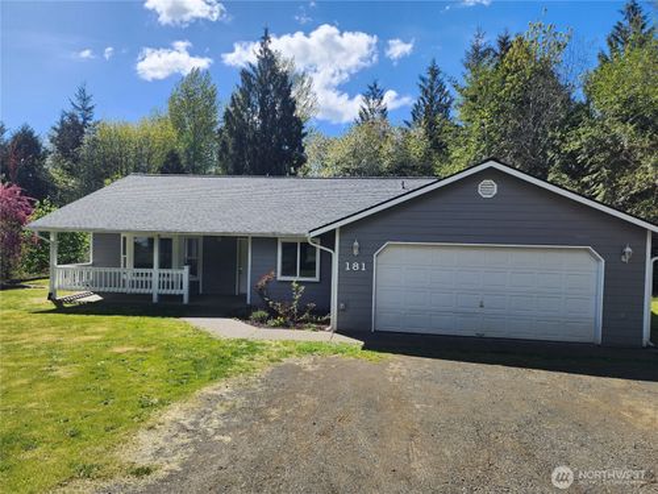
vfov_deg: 58.9
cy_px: 247
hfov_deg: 73.9
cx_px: 329
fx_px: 437
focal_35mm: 23
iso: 12
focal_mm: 6.4
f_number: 1.8
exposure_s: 1/1008
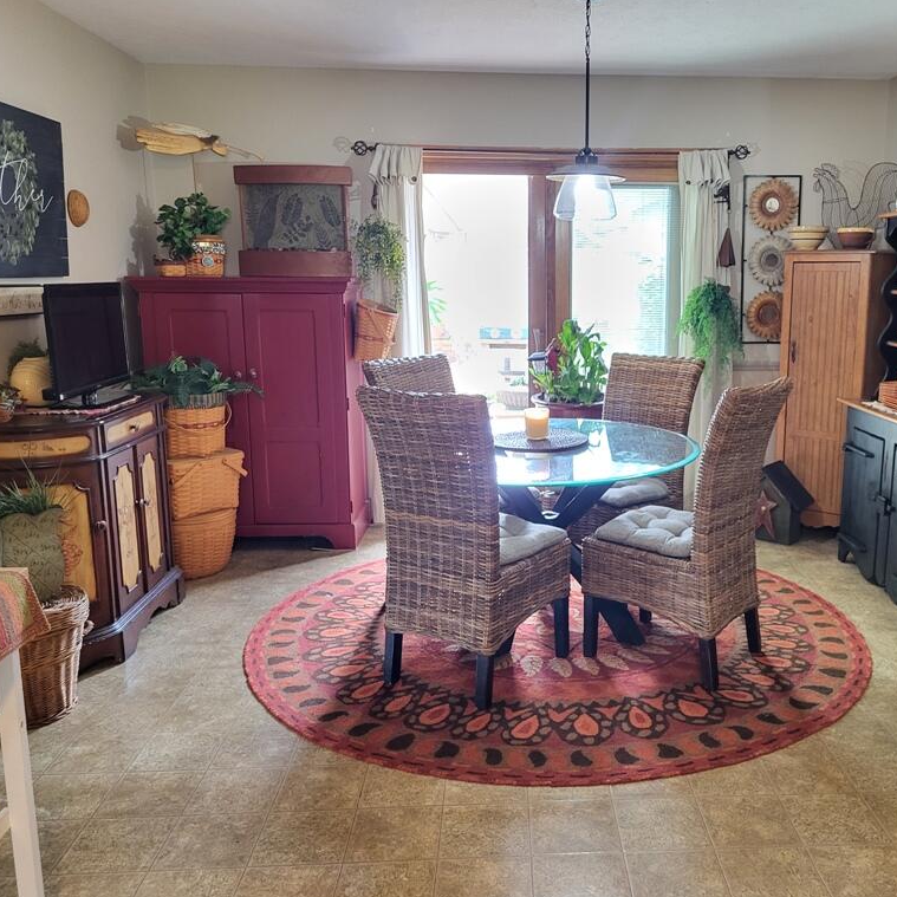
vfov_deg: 52.5
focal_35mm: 31
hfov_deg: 51.9
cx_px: 572
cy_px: 450
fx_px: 909
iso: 500
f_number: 1.8
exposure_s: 1/40
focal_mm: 5.4
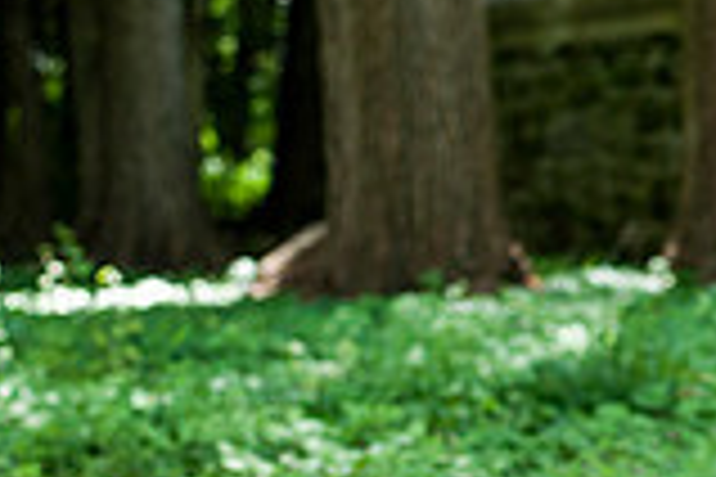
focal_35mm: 182
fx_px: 3619
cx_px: 986
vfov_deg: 7.5
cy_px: 436
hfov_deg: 11.0
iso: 800
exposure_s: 1/1250
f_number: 4
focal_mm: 50
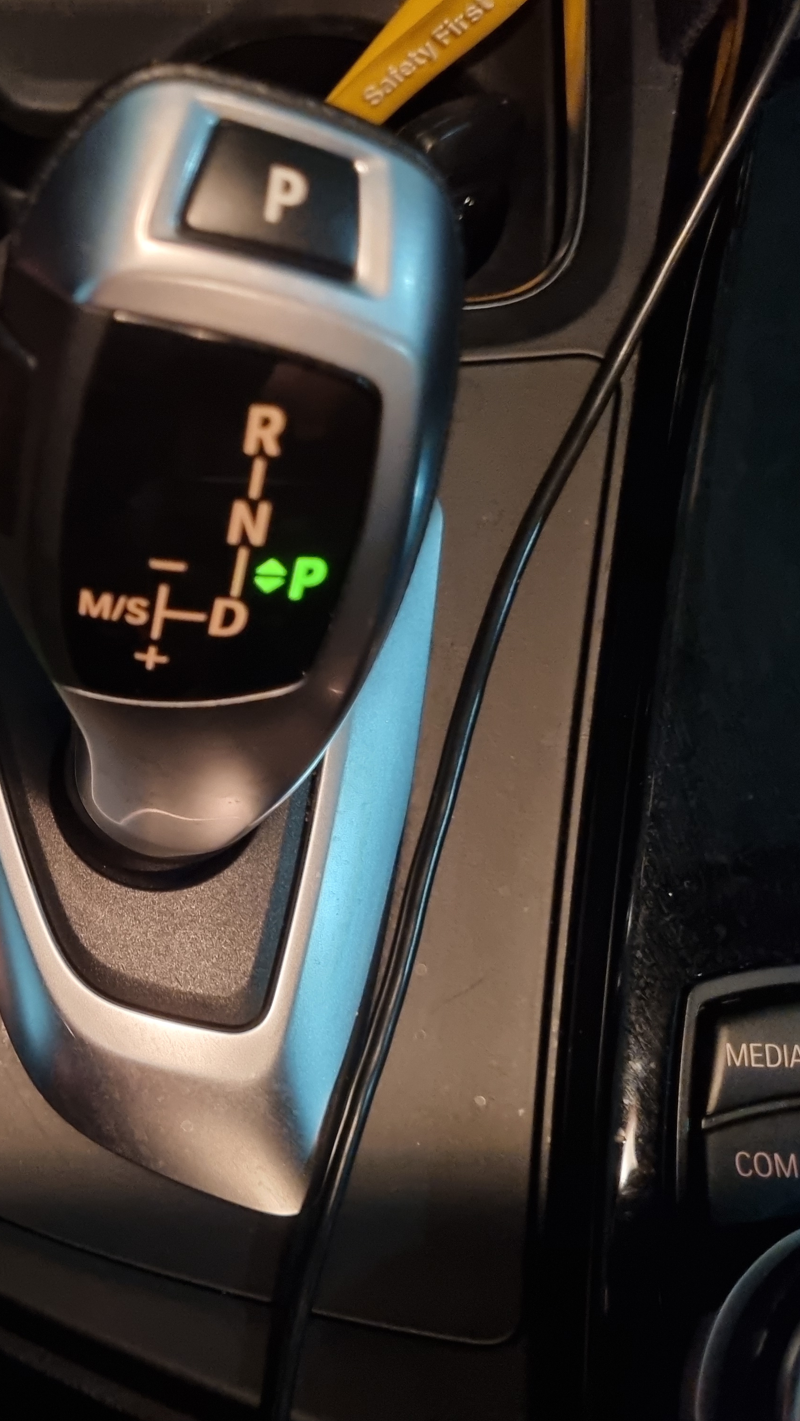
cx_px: 34
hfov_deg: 29.5
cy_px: 707
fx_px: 1433
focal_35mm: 38
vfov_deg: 52.8
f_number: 1.8
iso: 1250
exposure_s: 1/27
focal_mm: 5.4
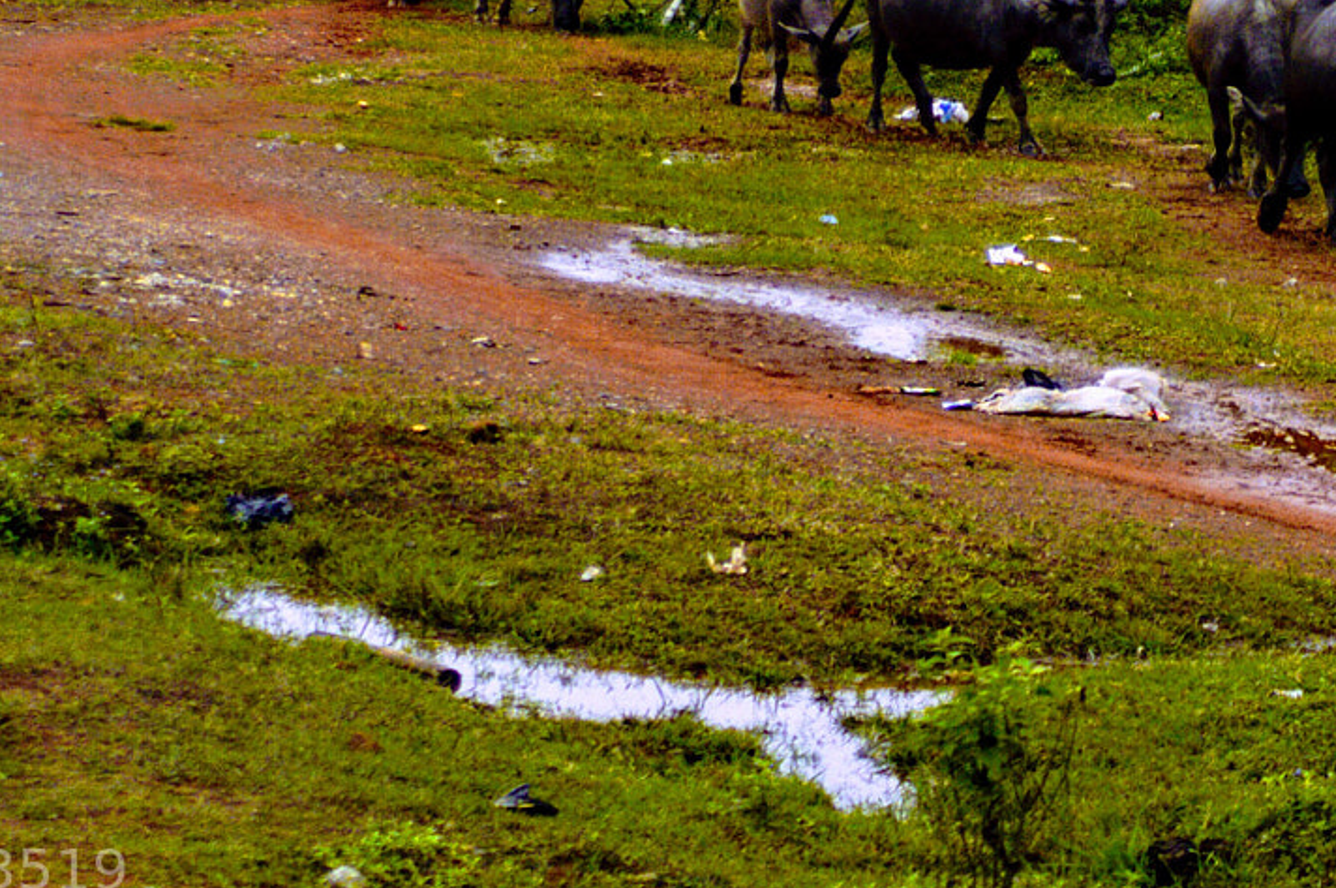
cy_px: 19
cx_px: 645
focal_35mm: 236
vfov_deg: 5.8
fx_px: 8748
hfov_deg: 8.7
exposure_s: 1/320
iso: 100
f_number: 4
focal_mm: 70
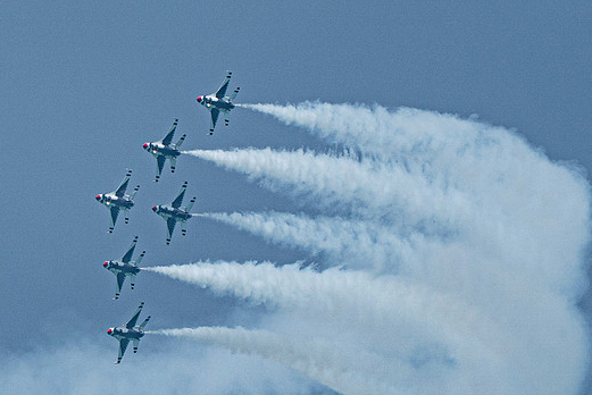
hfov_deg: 1.8
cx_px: 208
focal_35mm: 1118
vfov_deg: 1.2
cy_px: 215
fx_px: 18394
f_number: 10
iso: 640
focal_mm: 400
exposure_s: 1/2000
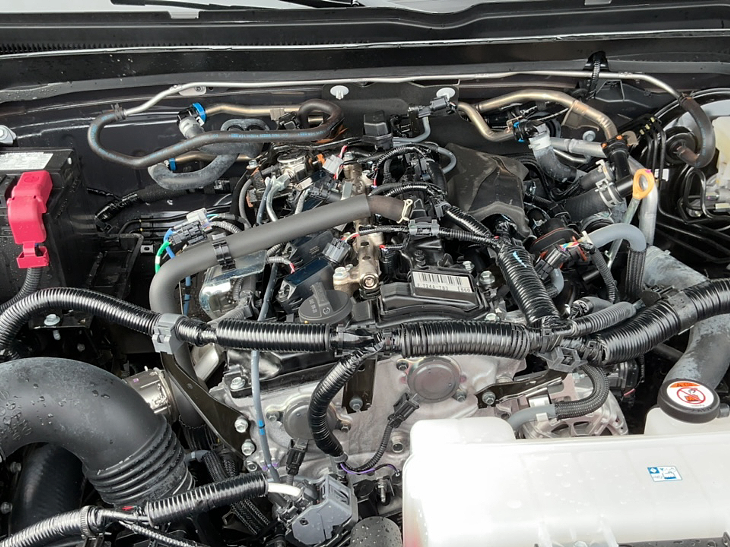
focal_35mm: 30
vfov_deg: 46.8
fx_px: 633
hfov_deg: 60.0
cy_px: 274
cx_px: 365
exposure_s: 1/120
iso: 20
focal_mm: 3
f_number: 1.8
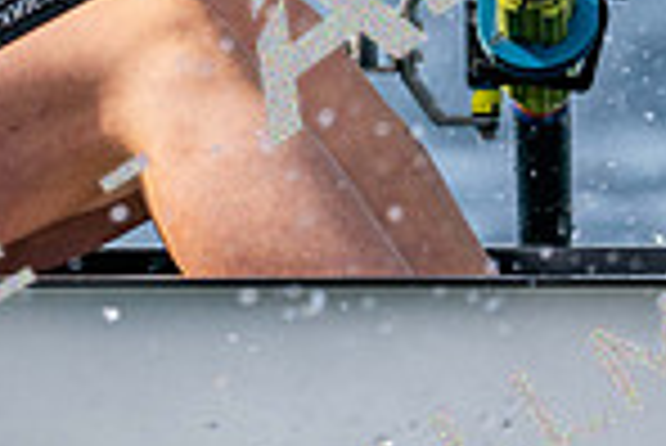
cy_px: -282
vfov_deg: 0.9
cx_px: -140
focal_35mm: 1568
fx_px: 29036
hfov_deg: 1.3
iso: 250
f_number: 4.5
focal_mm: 400
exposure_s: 1/2500
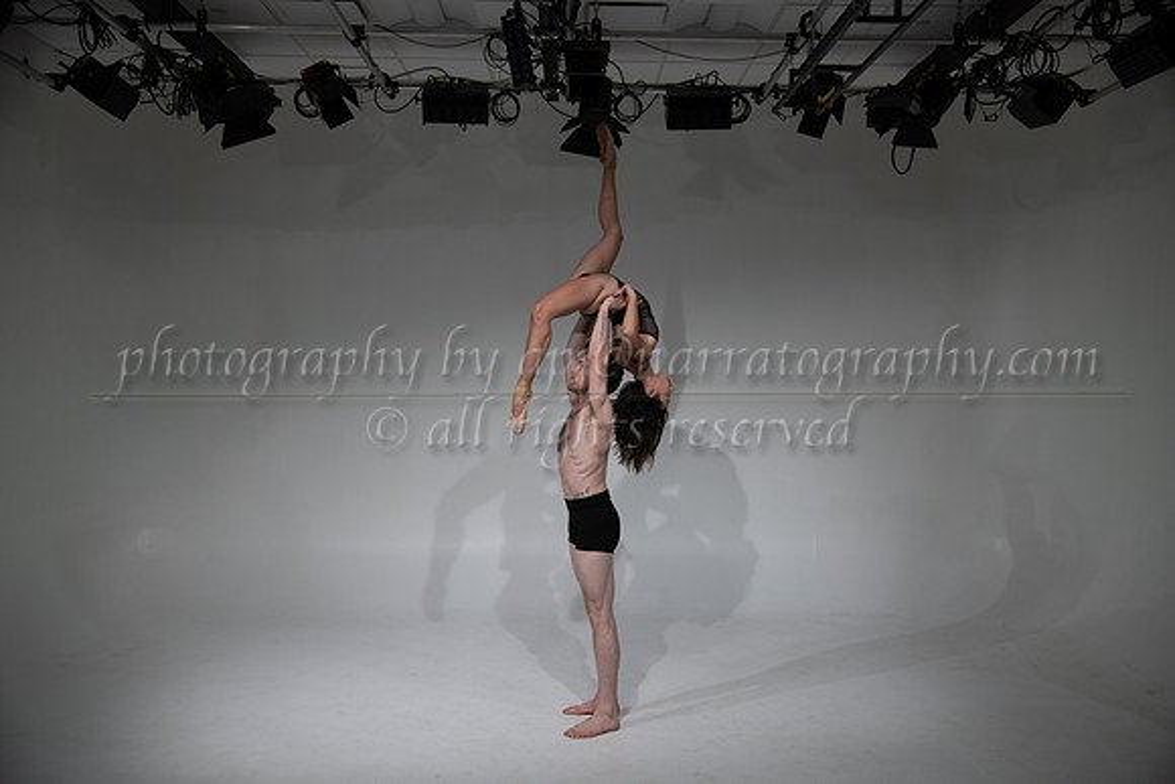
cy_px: 392
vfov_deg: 41.1
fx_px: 1045
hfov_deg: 58.7
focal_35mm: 32
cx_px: 588
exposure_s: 1/250
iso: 400
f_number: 4
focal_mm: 32
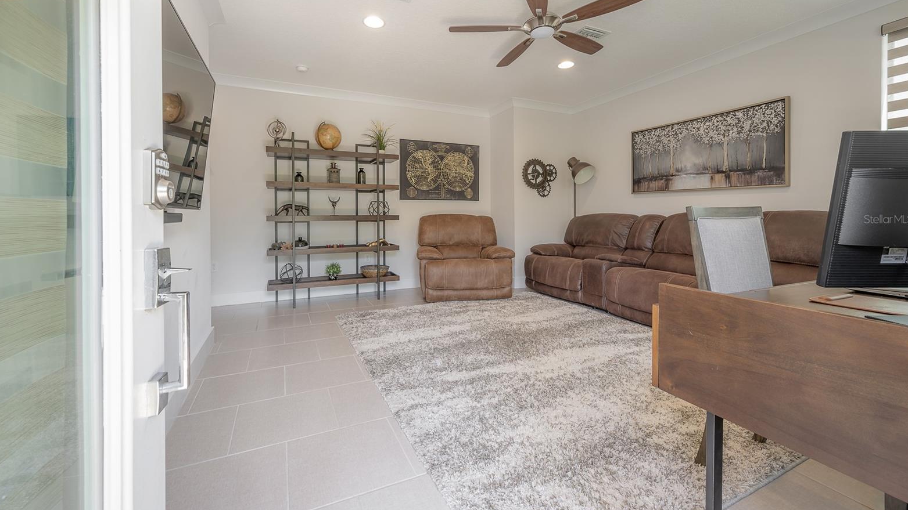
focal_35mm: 15
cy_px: 219
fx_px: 361
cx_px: 451
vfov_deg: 70.2
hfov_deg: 103.0
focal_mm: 14
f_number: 10
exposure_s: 1/40
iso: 320
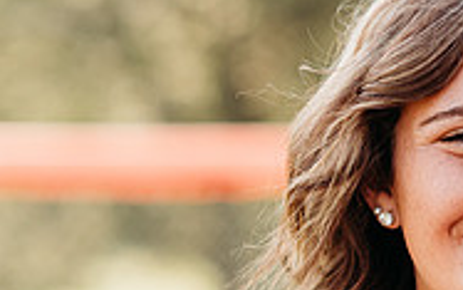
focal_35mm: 269
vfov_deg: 4.9
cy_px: 209
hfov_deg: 7.7
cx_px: 577
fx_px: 3395
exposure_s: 1/500
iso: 200
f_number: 2.8
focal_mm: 85
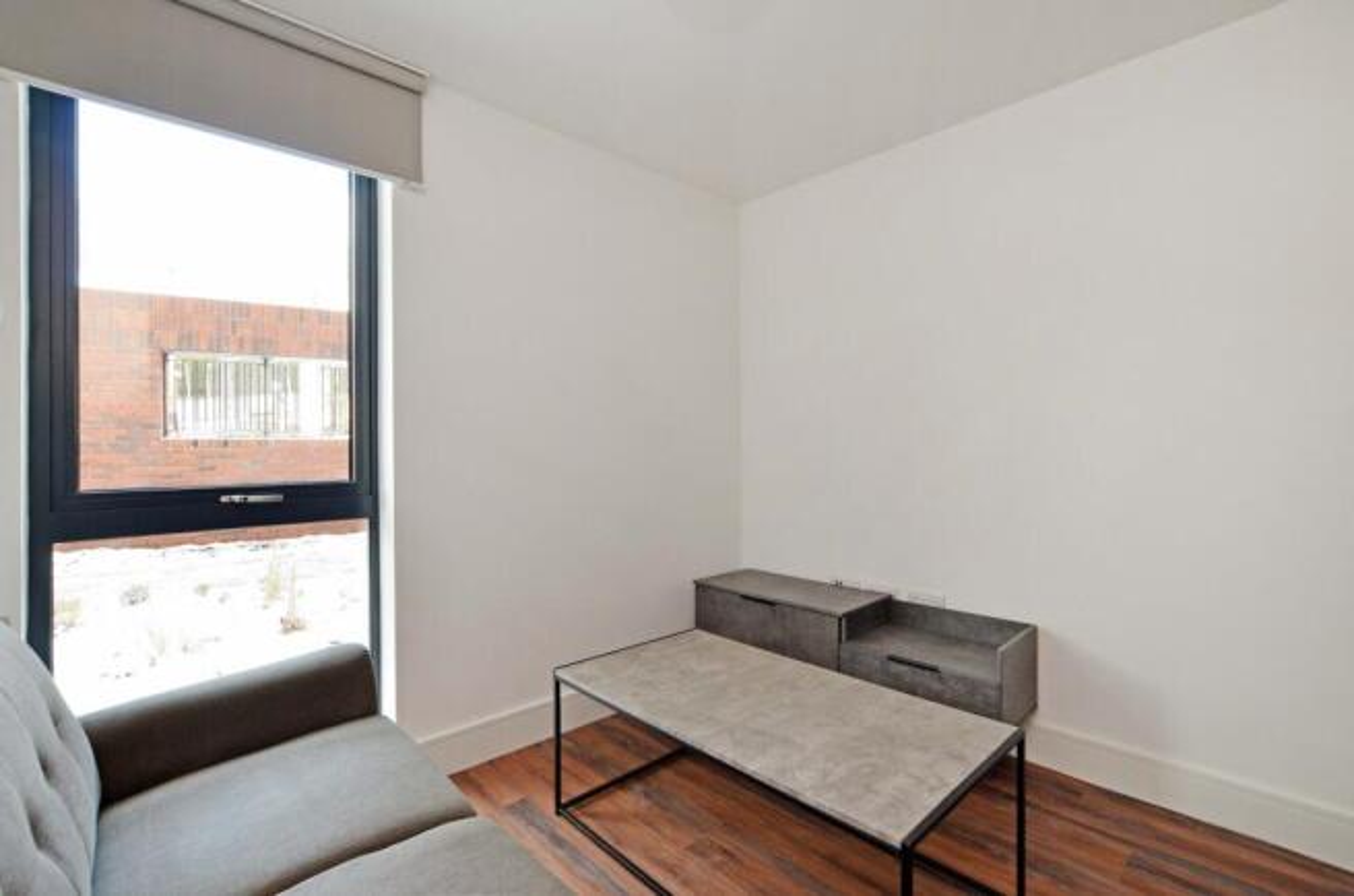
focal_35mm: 15
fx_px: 563
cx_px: 677
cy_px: 448
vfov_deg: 77.0
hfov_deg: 100.5
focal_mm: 10
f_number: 9
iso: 320
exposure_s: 1/10
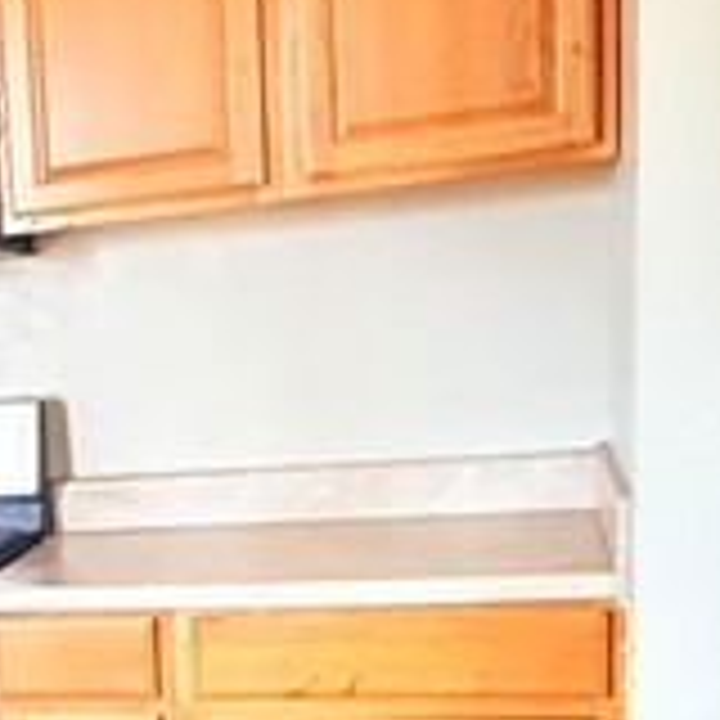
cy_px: 688
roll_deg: +6.0
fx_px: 1859
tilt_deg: -10.5
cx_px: -436
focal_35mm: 79
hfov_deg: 18.7
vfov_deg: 21.3
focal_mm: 2.22
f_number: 2.2
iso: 1250
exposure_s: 1/44
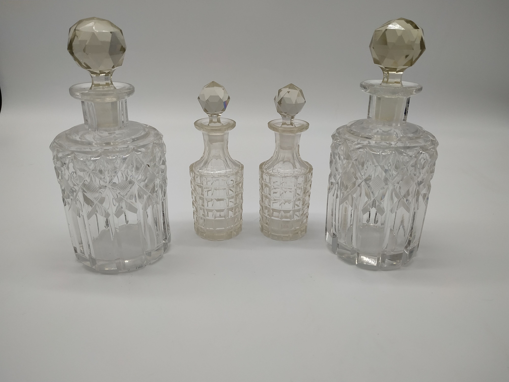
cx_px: 254
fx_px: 353
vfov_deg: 56.8
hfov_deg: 71.6
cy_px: 191
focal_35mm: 24
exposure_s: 1/610
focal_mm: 3.94
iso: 100
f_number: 1.9
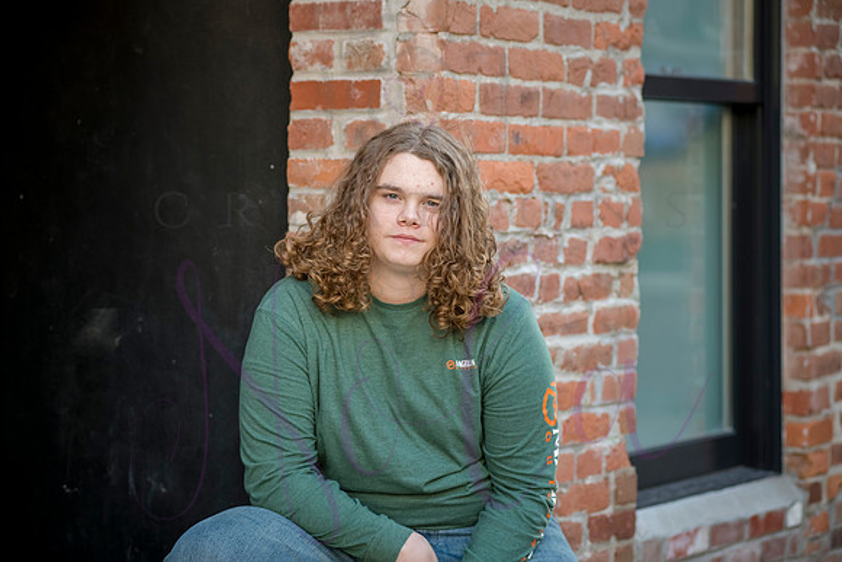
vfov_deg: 14.9
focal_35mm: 92
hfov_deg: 22.1
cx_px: 421
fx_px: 2152
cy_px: 281
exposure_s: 1/320
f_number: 3.5
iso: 640
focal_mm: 92
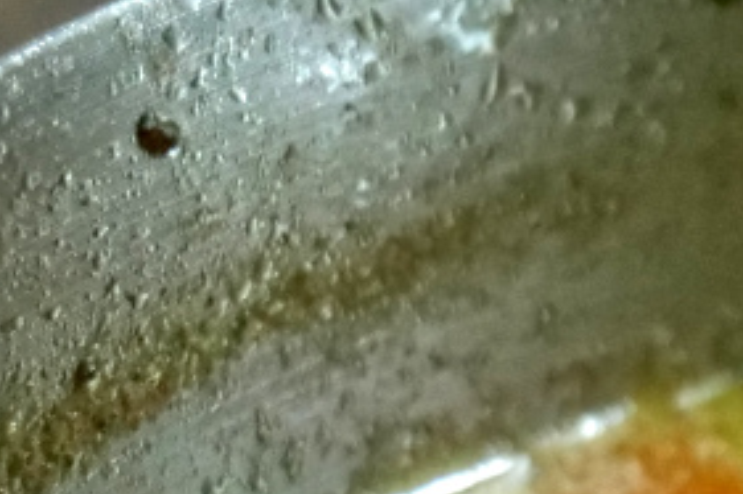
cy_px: 645
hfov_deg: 4.9
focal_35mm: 403
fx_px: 8312
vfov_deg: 3.4
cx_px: 2097
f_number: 7.1
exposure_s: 1/80
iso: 6400
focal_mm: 59
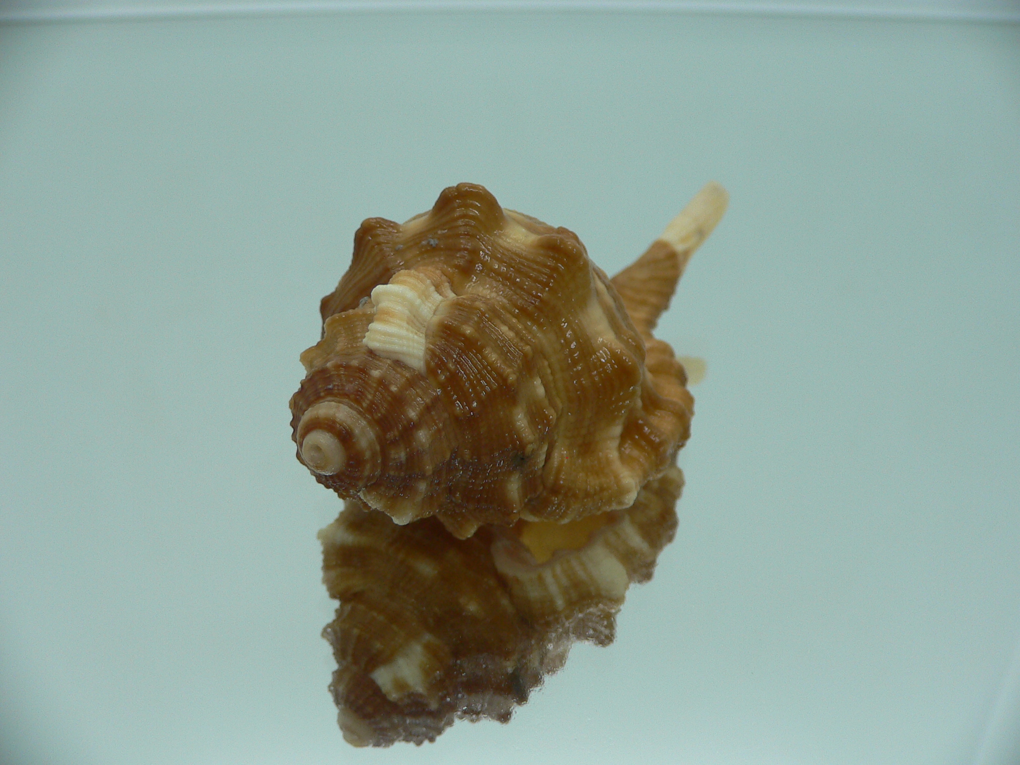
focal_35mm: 35
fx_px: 1031
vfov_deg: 40.7
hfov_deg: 52.6
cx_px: 510
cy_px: 382
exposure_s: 1/60
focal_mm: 4.6
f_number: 2.8
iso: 80
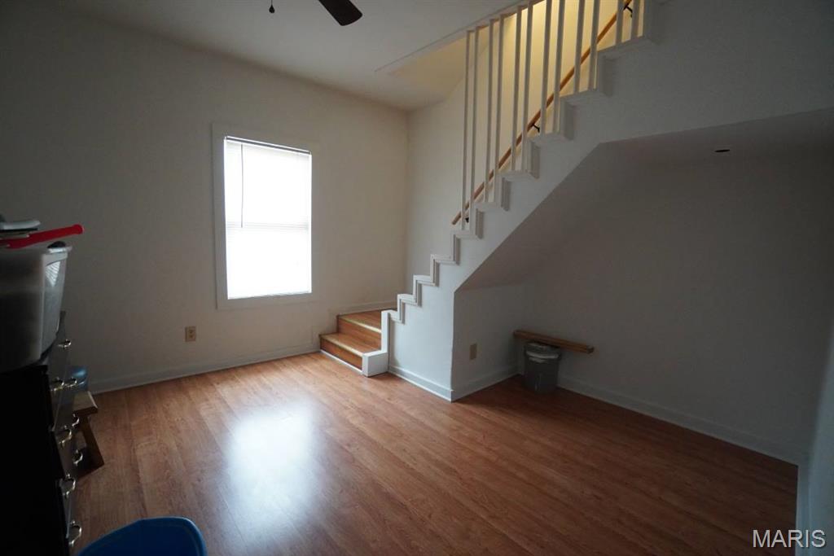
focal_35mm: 15
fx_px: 348
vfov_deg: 77.3
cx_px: 417
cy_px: 278
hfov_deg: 100.4
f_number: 4
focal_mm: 10
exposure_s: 1/160
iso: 4000
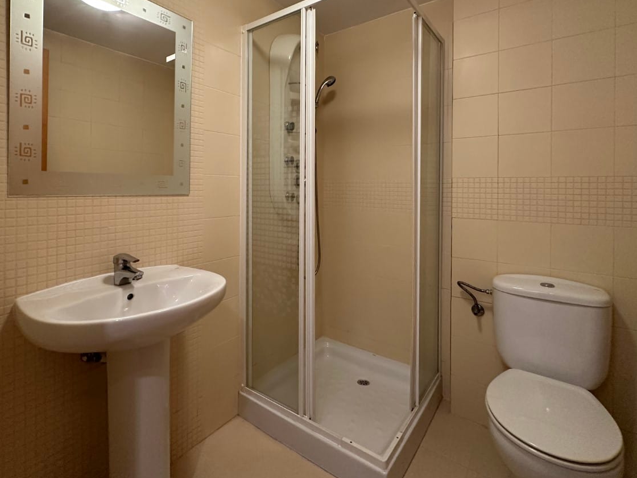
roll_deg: +0.1
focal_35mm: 18
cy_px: 187
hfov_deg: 87.6
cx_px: 296
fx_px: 331
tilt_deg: +0.0
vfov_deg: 70.7
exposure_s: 1/50
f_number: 2.2
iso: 250
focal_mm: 2.22
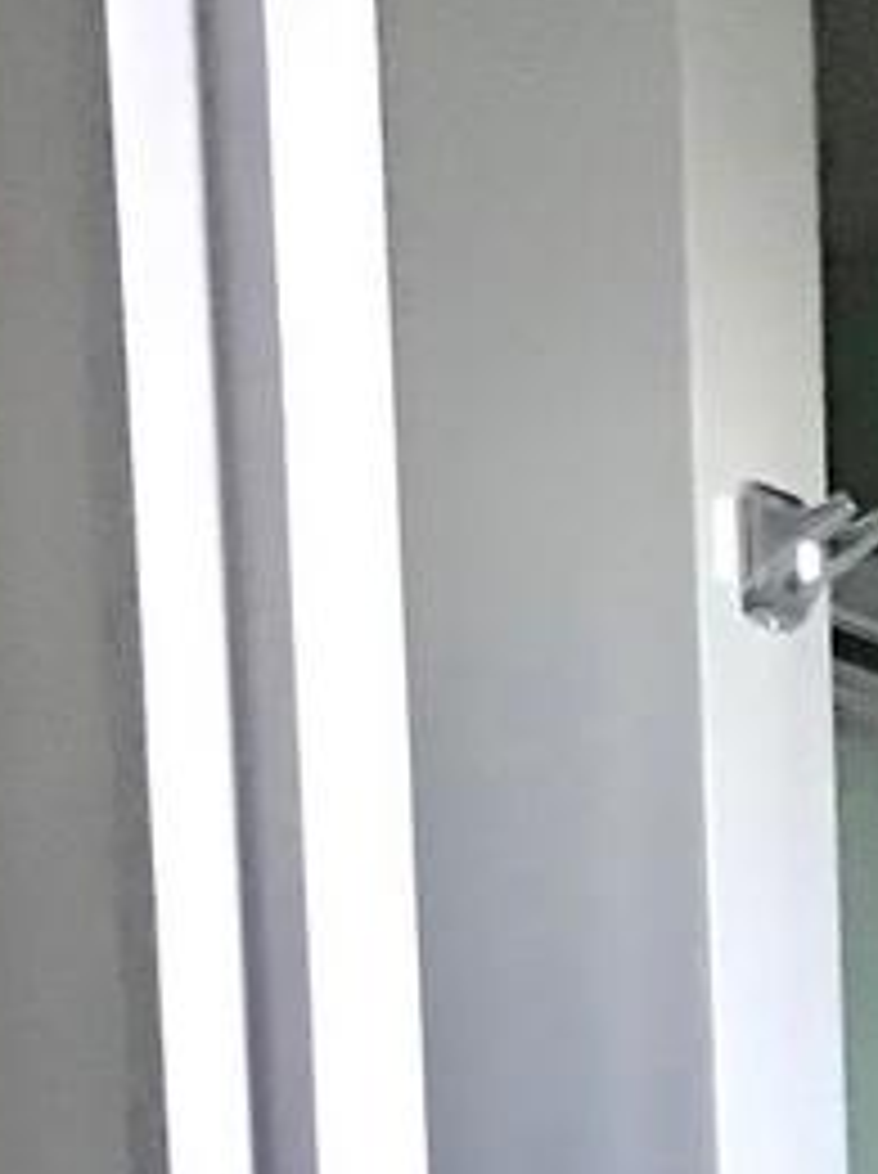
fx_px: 5594
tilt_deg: -11.7
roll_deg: +1.0
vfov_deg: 10.8
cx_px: 2022
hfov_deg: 8.3
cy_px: 2442
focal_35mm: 165
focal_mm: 3.99
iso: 64
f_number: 1.8
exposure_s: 1/15
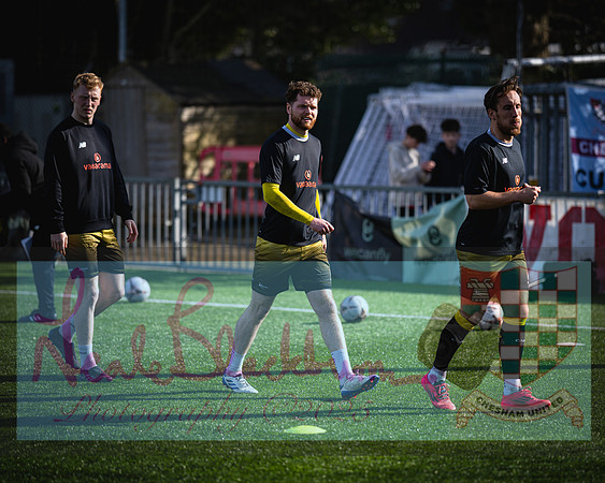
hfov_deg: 11.8
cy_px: 253
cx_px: 324
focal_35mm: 163
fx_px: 2922
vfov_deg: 9.5
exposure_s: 1/2500
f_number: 1.8
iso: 80
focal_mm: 135
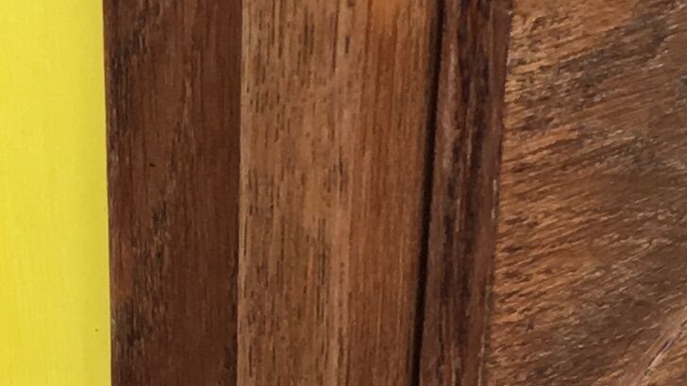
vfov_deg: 6.9
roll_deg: +8.8
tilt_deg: -39.6
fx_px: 3187
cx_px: -272
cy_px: 446
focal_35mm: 175
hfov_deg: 11.9
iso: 40
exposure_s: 1/100
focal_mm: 4.15
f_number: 2.2
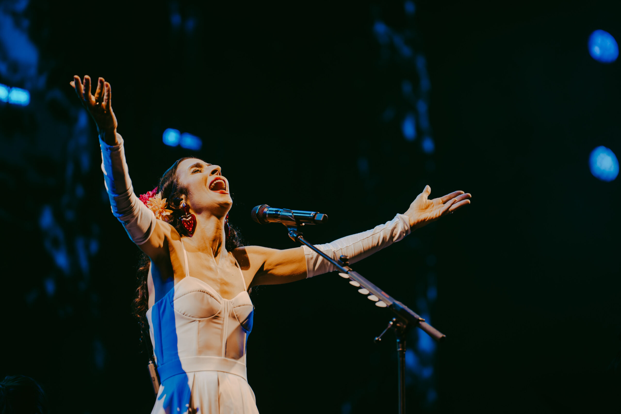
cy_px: 207
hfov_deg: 13.9
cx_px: 310
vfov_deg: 9.3
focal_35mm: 148
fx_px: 2553
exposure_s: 1/500
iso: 320
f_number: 2.8
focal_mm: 148
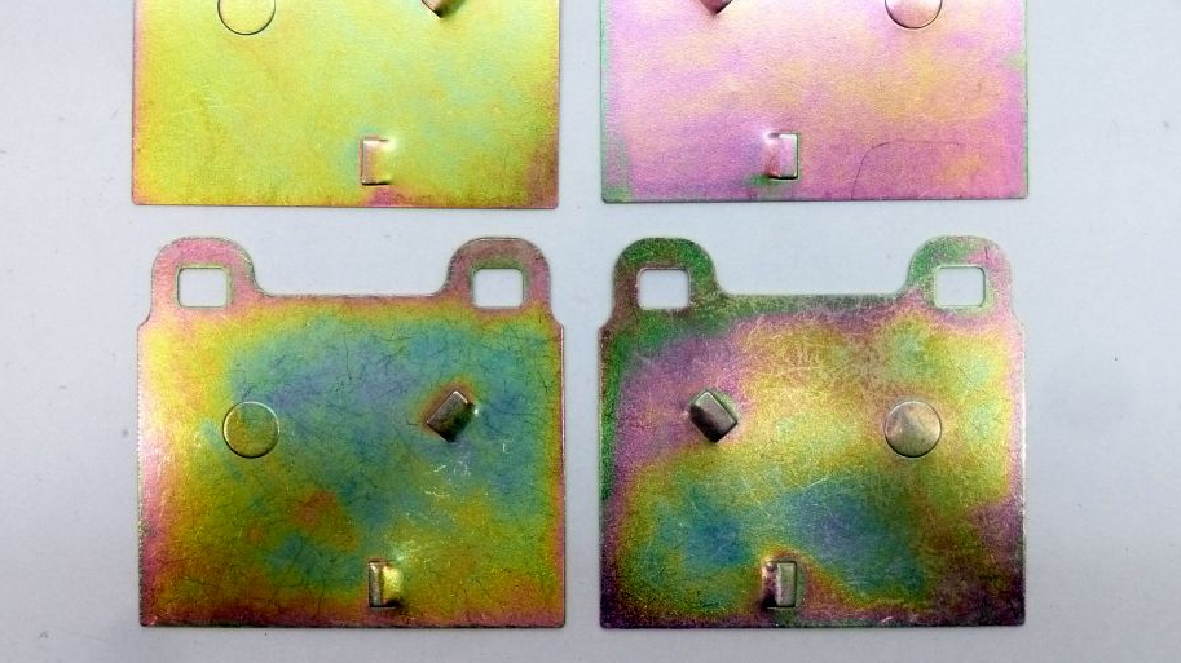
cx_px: 588
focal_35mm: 49
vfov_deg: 24.3
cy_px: 224
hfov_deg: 42.1
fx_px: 1534
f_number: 3.7
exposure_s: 1/30
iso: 400
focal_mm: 7.3
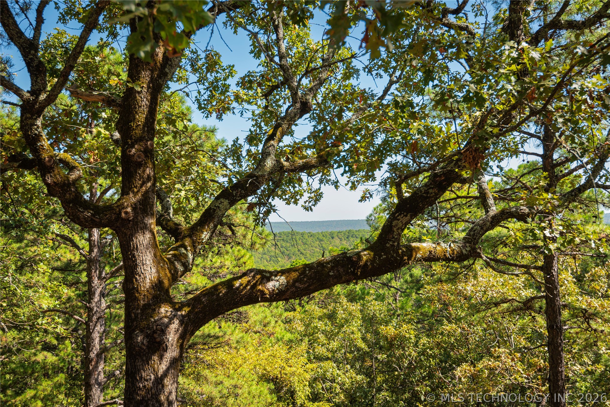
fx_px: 593
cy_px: 204
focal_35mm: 35
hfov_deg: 54.4
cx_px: 305
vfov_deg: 37.9
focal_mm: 35
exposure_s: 1/100
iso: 100
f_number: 7.1
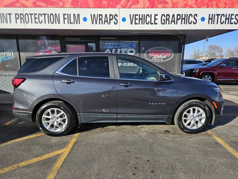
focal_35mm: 23
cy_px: 90
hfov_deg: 73.9
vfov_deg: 58.9
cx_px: 119
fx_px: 158
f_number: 1.8
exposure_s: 1/1501
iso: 25
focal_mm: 5.4
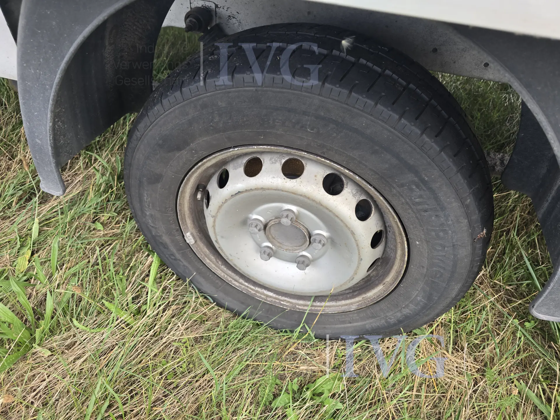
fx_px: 372
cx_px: 280
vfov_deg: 58.9
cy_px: 210
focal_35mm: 23
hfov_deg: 73.9
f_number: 1.7
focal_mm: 6.3
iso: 40
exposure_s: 1/180
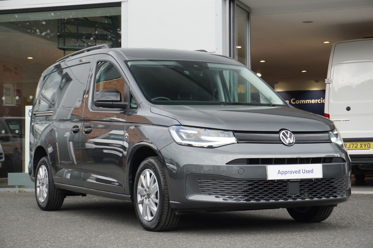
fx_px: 745
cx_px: 186
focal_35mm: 72
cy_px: 124
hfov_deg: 28.1
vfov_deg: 18.9
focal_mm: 48
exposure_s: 1/160
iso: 500
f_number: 5.6
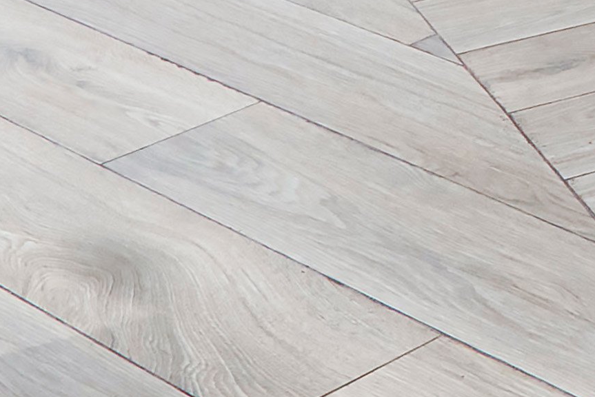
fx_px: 2067
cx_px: 1193
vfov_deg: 8.6
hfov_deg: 13.9
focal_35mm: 125
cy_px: -887
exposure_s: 1/8
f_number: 9
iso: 100
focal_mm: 12
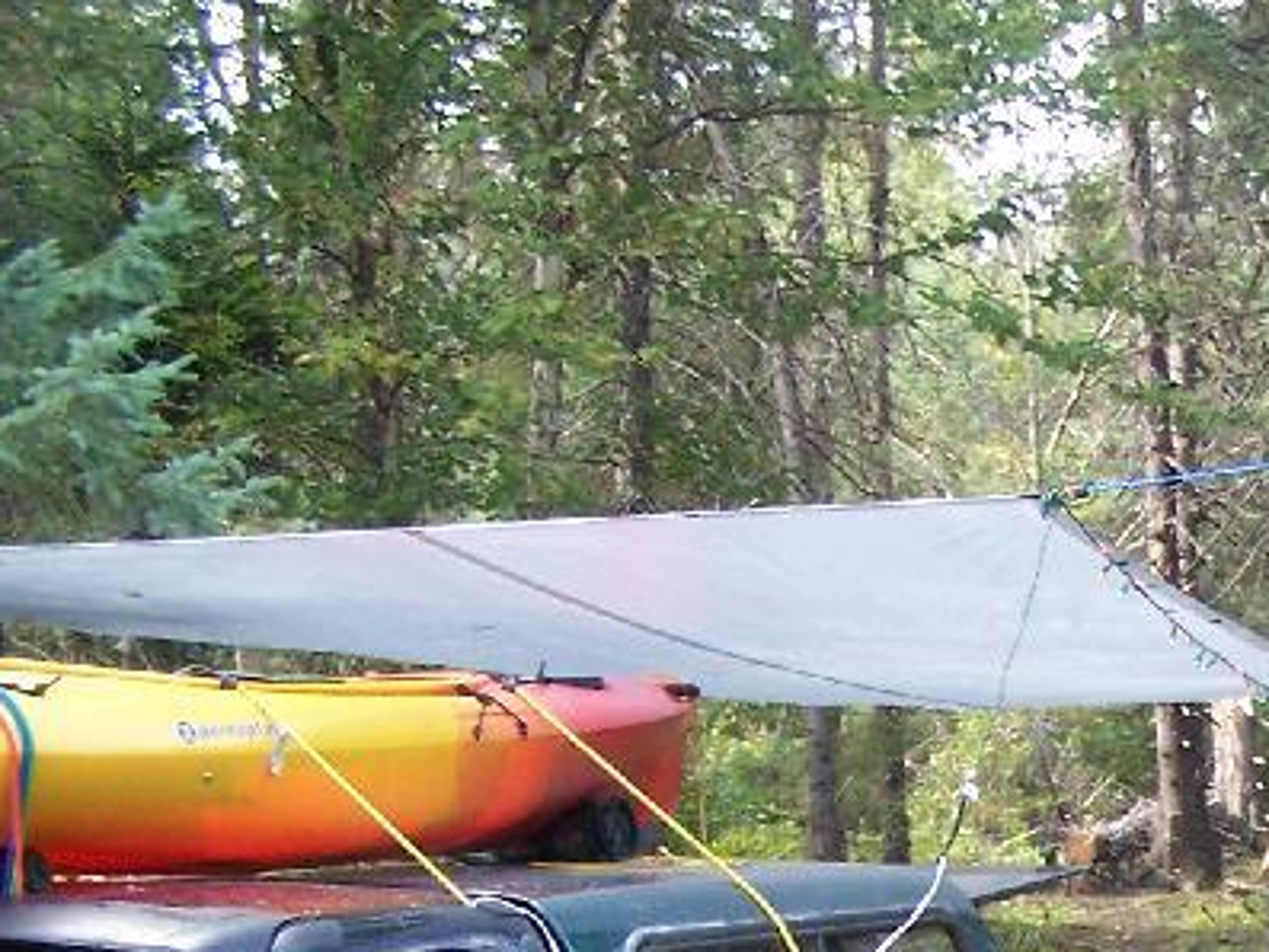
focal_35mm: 98
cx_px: 1550
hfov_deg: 18.9
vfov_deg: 14.7
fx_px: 3594
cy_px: 1057
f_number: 2.8
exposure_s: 1/160
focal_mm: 6.3
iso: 200
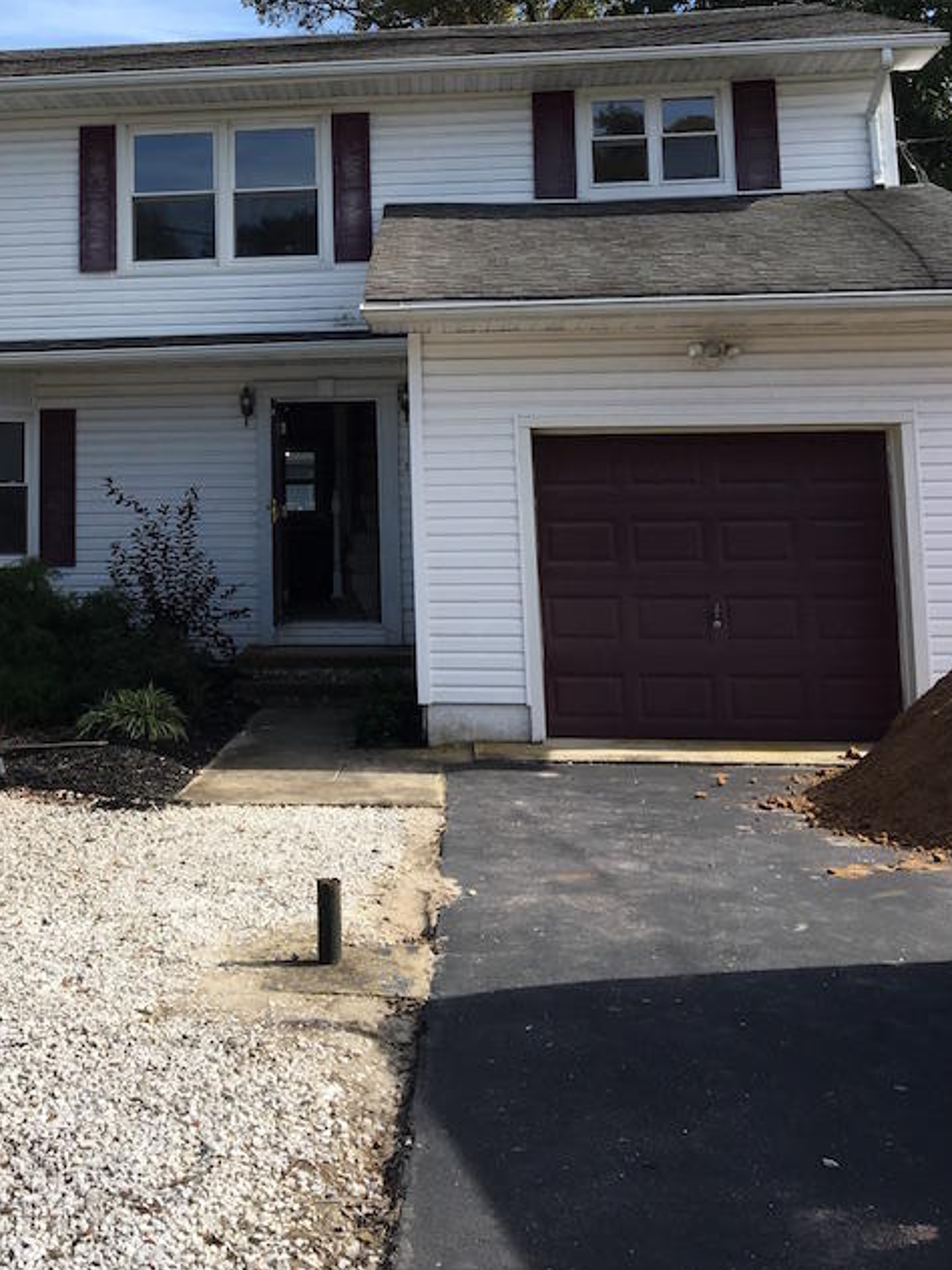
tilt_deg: +8.7
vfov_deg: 39.3
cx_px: 205
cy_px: 318
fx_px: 1723
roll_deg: -0.8
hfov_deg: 30.2
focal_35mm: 47
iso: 25
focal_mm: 4.15
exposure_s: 1/1099
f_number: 2.2
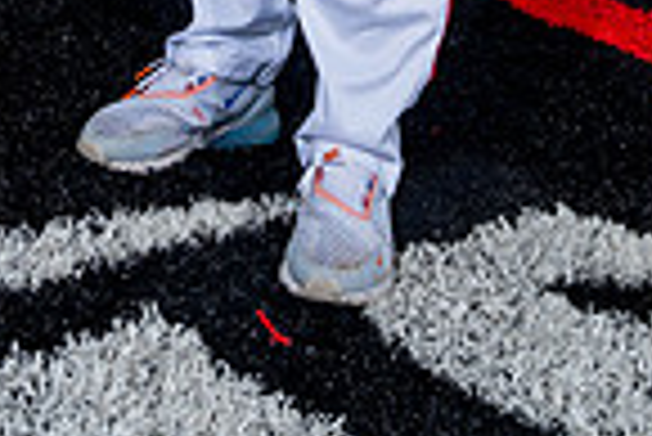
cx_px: 351
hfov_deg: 21.2
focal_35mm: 96
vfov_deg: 12.1
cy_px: -535
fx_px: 1740
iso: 320
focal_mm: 31
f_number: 8
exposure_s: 1/125
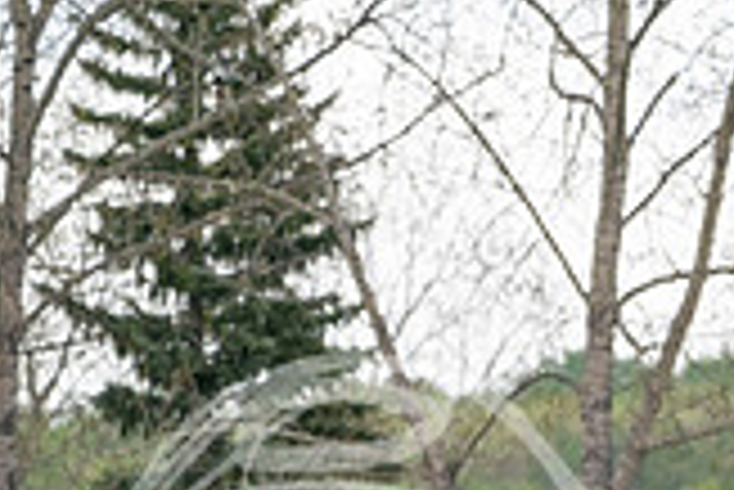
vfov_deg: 1.8
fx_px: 15999
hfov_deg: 2.6
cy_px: 784
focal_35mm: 784
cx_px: 1004
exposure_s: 1/1250
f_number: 5.6
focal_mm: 221
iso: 1600
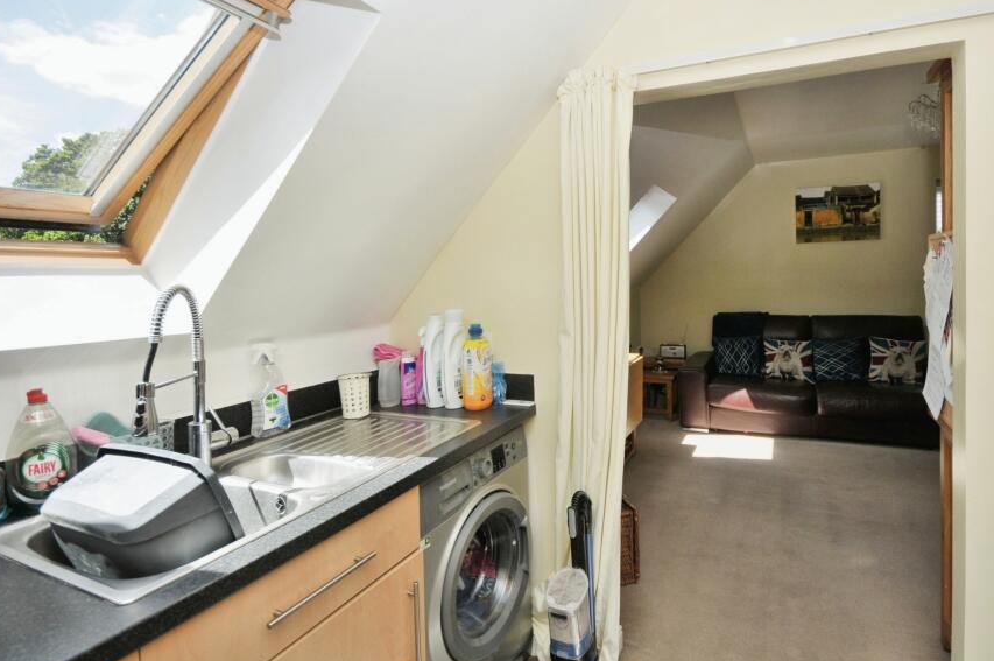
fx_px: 497
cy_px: 284
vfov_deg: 67.0
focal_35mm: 18
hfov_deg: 89.5
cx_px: 566
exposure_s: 1/200
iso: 200
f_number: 7.1
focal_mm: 10
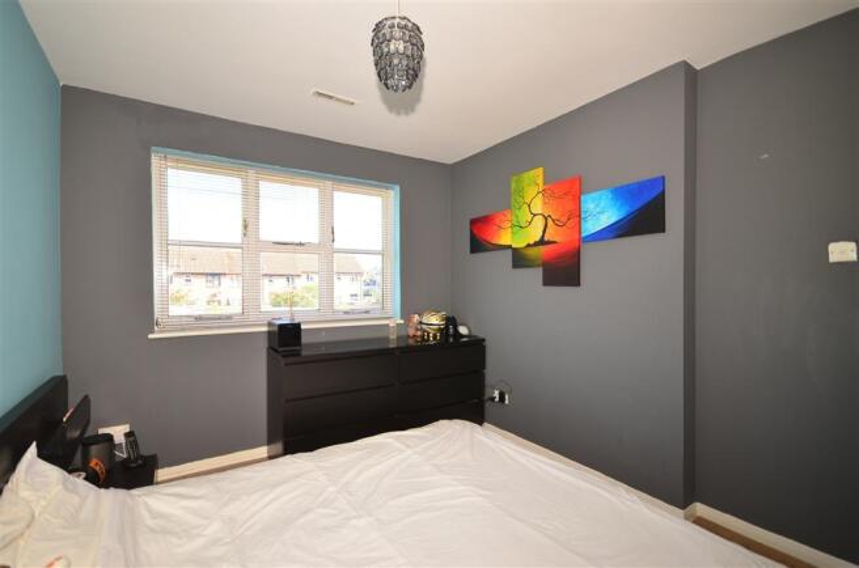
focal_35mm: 16
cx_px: 430
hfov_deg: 95.1
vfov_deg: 71.8
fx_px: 393
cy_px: 284
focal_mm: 11
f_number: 5
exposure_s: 1/100
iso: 200
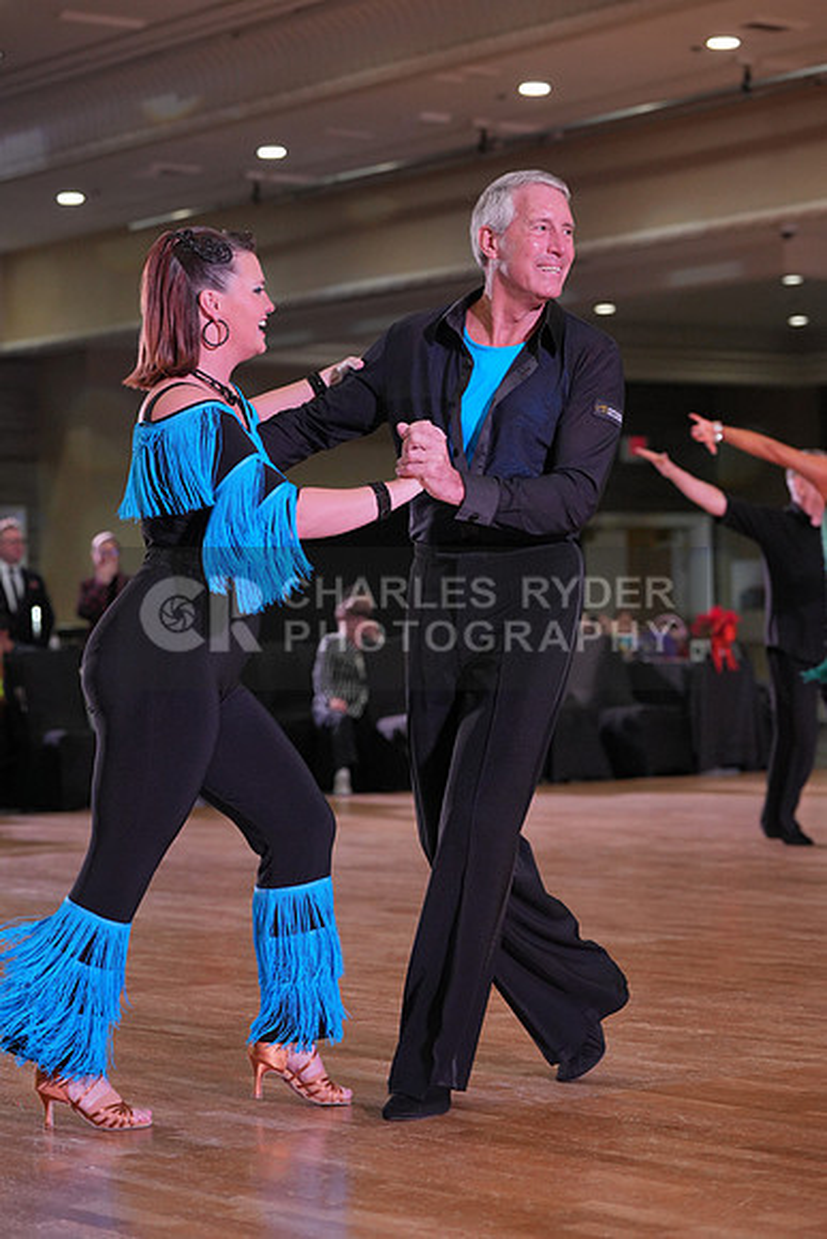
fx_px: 3030
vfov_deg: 23.1
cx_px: 414
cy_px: 620
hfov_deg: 15.5
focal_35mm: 88
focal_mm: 88
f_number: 4
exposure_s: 1/500
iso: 1600
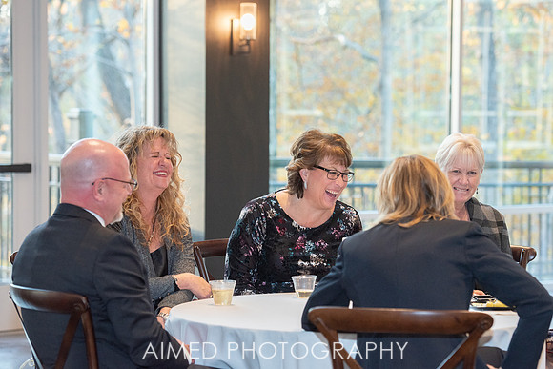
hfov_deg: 16.7
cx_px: 294
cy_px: 181
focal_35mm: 123
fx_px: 1884
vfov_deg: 11.2
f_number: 4.5
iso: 1000
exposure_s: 1/200
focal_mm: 112
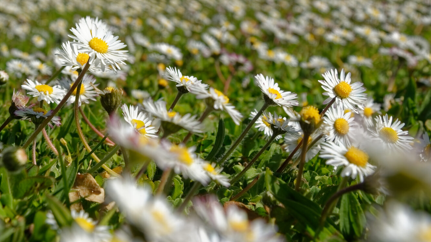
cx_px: 91
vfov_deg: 14.0
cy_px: -14
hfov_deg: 24.6
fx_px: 971
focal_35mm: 85
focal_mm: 28
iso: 200
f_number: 9
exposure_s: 1/320
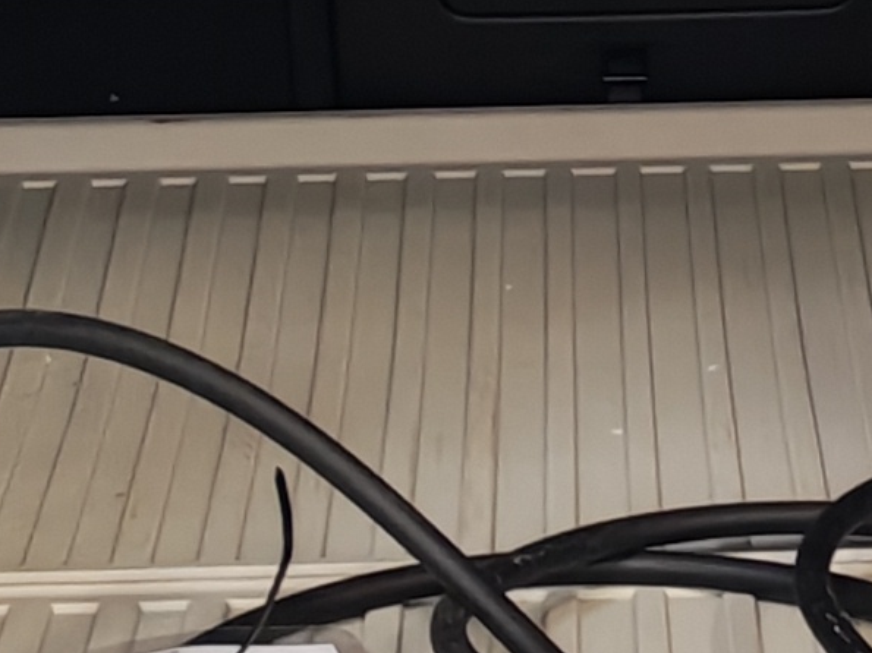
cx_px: 673
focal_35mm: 186
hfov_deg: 10.6
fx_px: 4685
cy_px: -102
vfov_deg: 7.9
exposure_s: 1/100
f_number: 1.9
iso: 226
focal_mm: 6.12
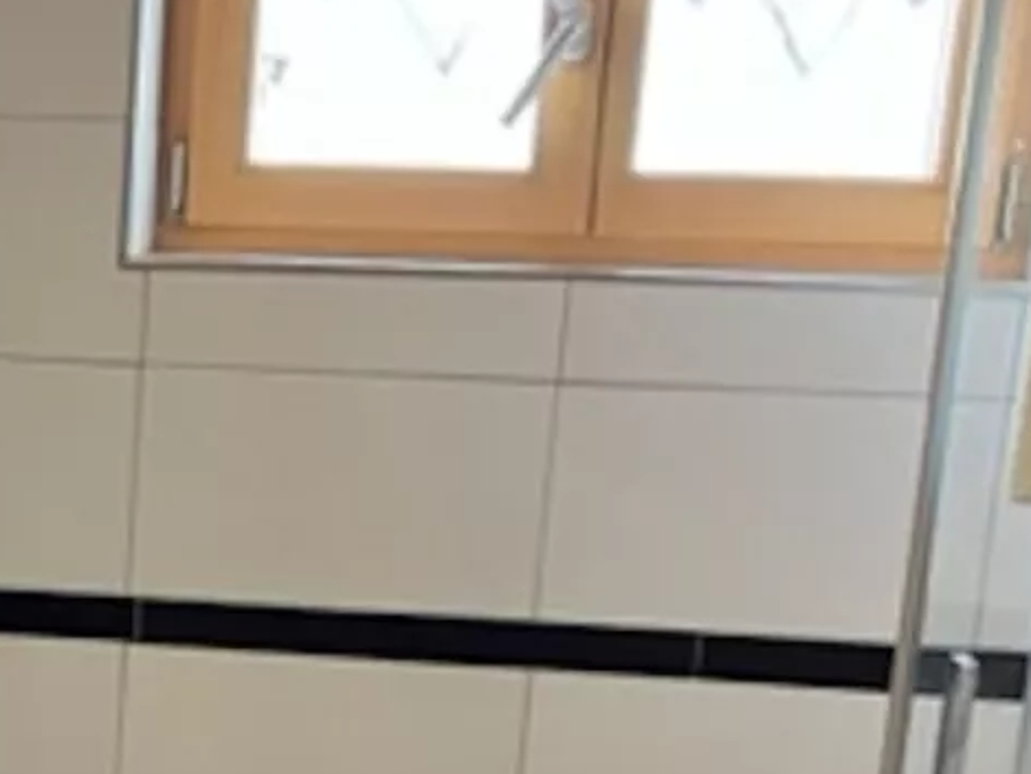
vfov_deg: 15.9
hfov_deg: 21.0
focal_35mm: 89
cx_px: -92
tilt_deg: -14.9
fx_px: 2651
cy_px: 971
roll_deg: -1.8
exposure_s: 1/50
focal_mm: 5.7
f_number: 1.5
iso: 64
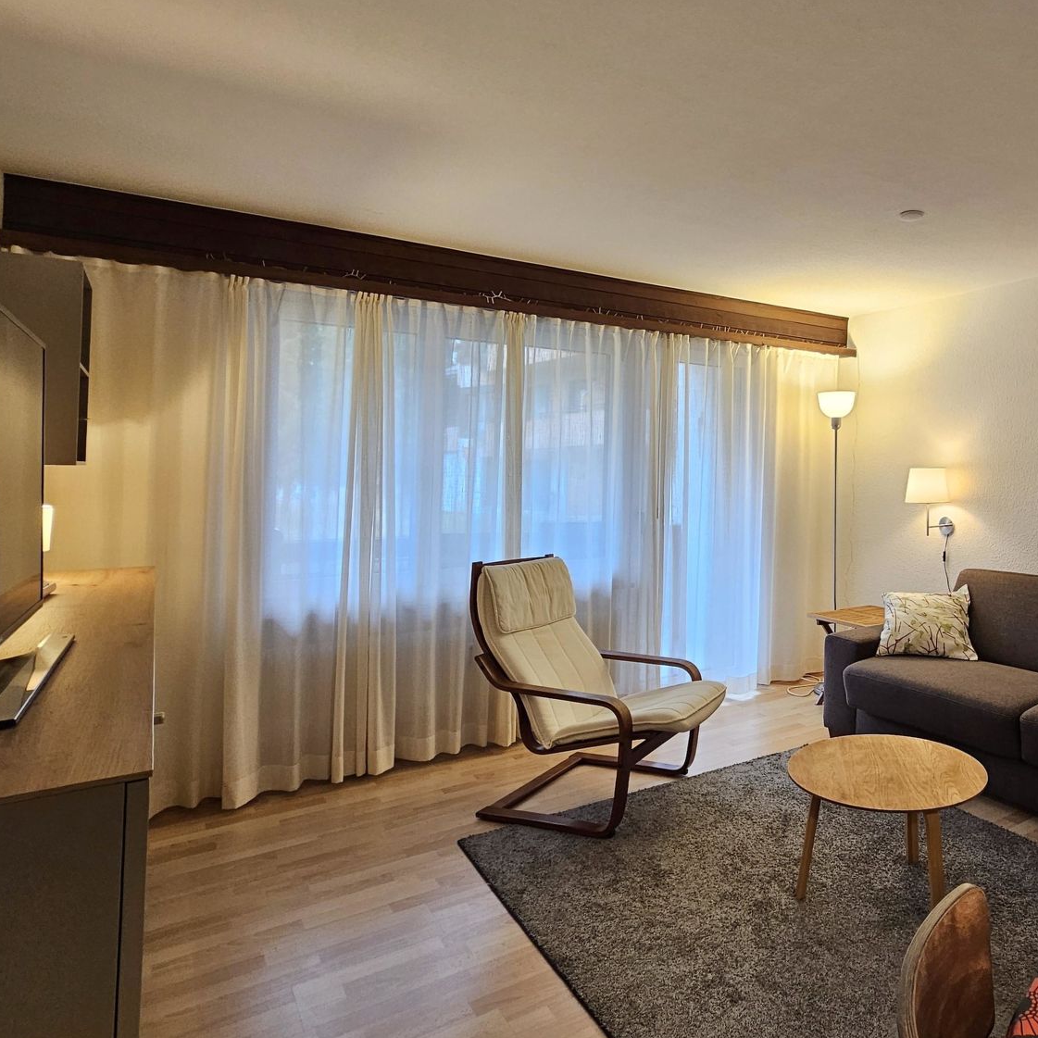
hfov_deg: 67.6
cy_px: 455
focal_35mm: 21
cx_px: 776
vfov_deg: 71.9
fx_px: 712
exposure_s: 1/50
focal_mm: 2.2
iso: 125
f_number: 2.2
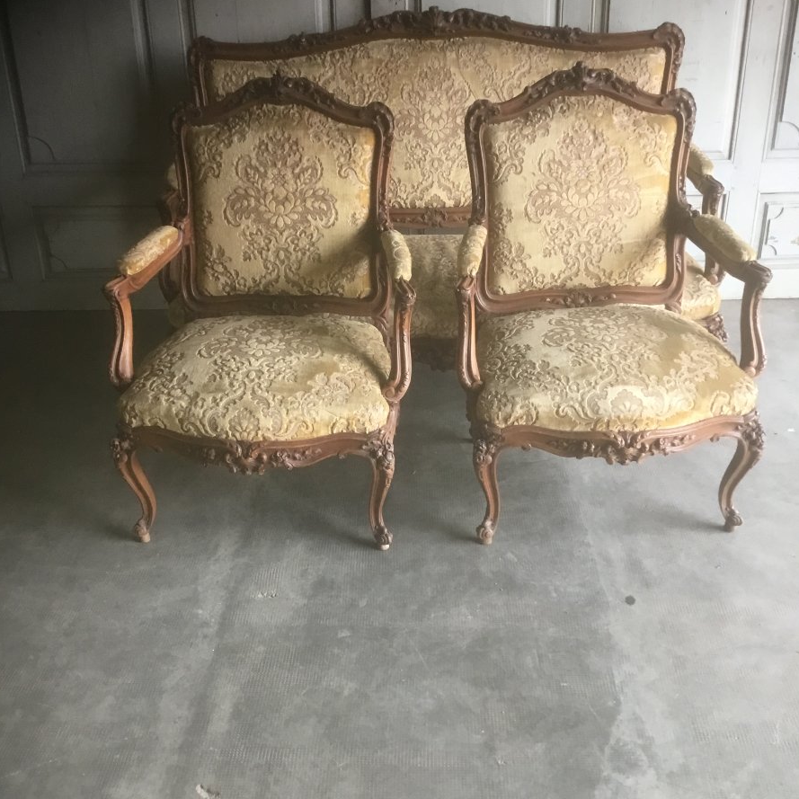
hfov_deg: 44.9
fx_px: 966
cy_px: 389
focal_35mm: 37
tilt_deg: -28.4
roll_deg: +0.7
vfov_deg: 44.9
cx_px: 395
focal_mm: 3.3
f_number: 2.4
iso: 125
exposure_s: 1/33
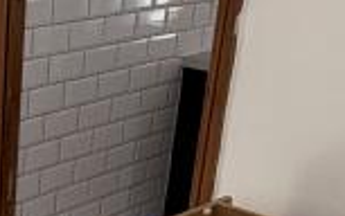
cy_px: 322
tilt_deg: -26.4
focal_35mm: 99
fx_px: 932
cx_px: 2
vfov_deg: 12.6
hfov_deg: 20.3
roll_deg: -3.5
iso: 50
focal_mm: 2.22
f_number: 2.2
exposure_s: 1/128
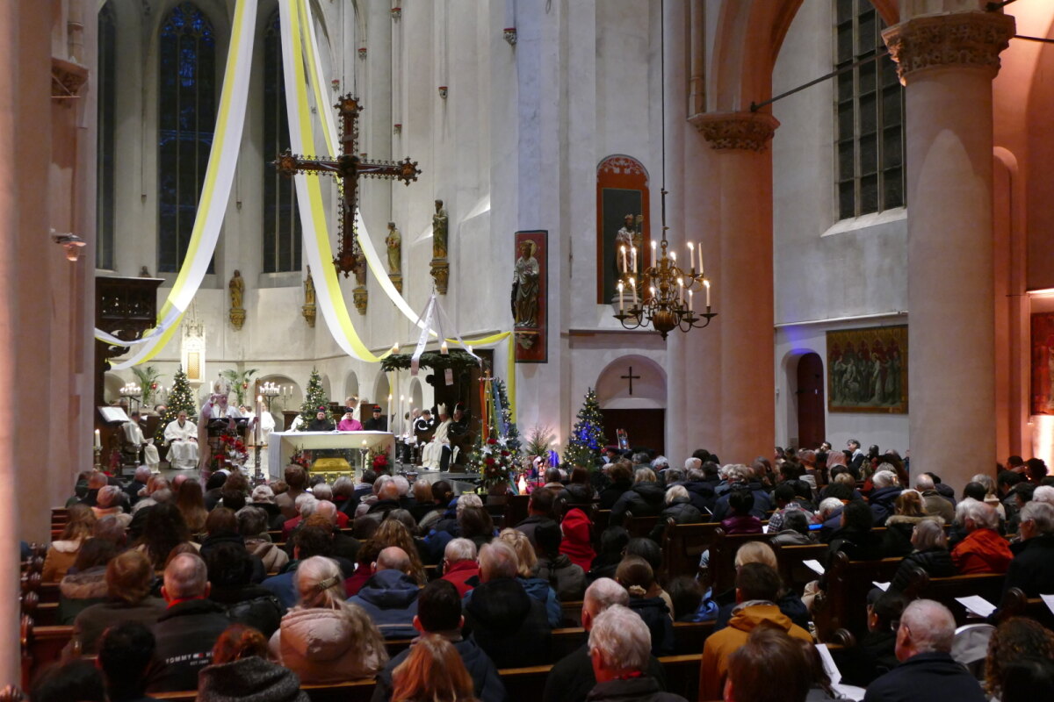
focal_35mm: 40
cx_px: 527
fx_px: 1171
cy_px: 351
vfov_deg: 33.4
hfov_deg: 48.5
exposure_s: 1/30
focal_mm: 14.76
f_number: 3.2
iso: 1600
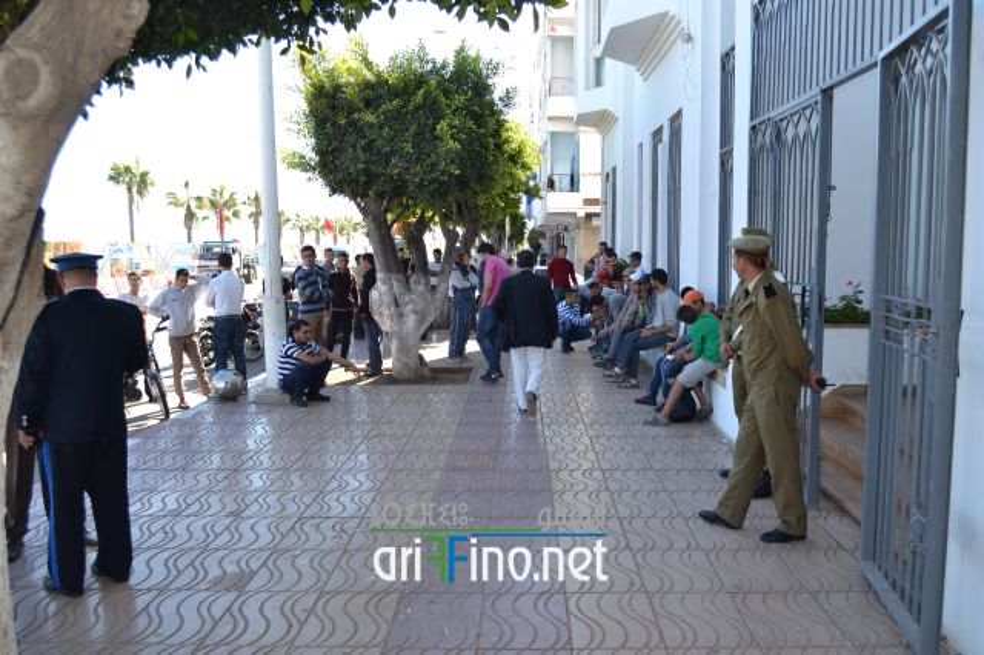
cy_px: 328
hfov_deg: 57.2
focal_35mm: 33
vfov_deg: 39.9
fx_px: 901
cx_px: 492
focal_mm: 22
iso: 100
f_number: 5.6
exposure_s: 1/200
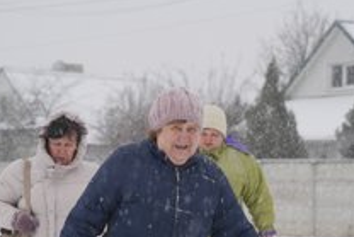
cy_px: 192
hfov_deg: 14.2
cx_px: 186
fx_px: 1417
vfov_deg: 9.5
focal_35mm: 144
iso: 100
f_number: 4.5
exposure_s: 1/200
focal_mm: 75
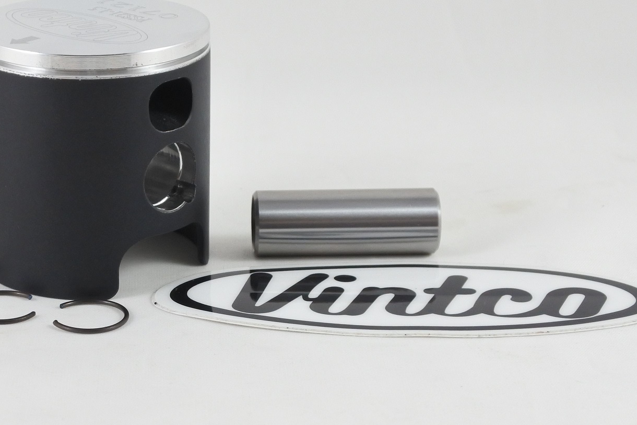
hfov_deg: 26.8
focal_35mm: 75
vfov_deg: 18.2
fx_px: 1327
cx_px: 189
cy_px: 171
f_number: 4.5
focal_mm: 17.2
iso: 500
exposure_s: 1/125
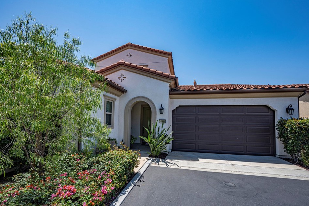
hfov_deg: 104.2
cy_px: 103
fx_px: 120
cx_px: 157
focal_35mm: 14
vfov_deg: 81.2
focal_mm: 13
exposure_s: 1/500
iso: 200
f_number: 8
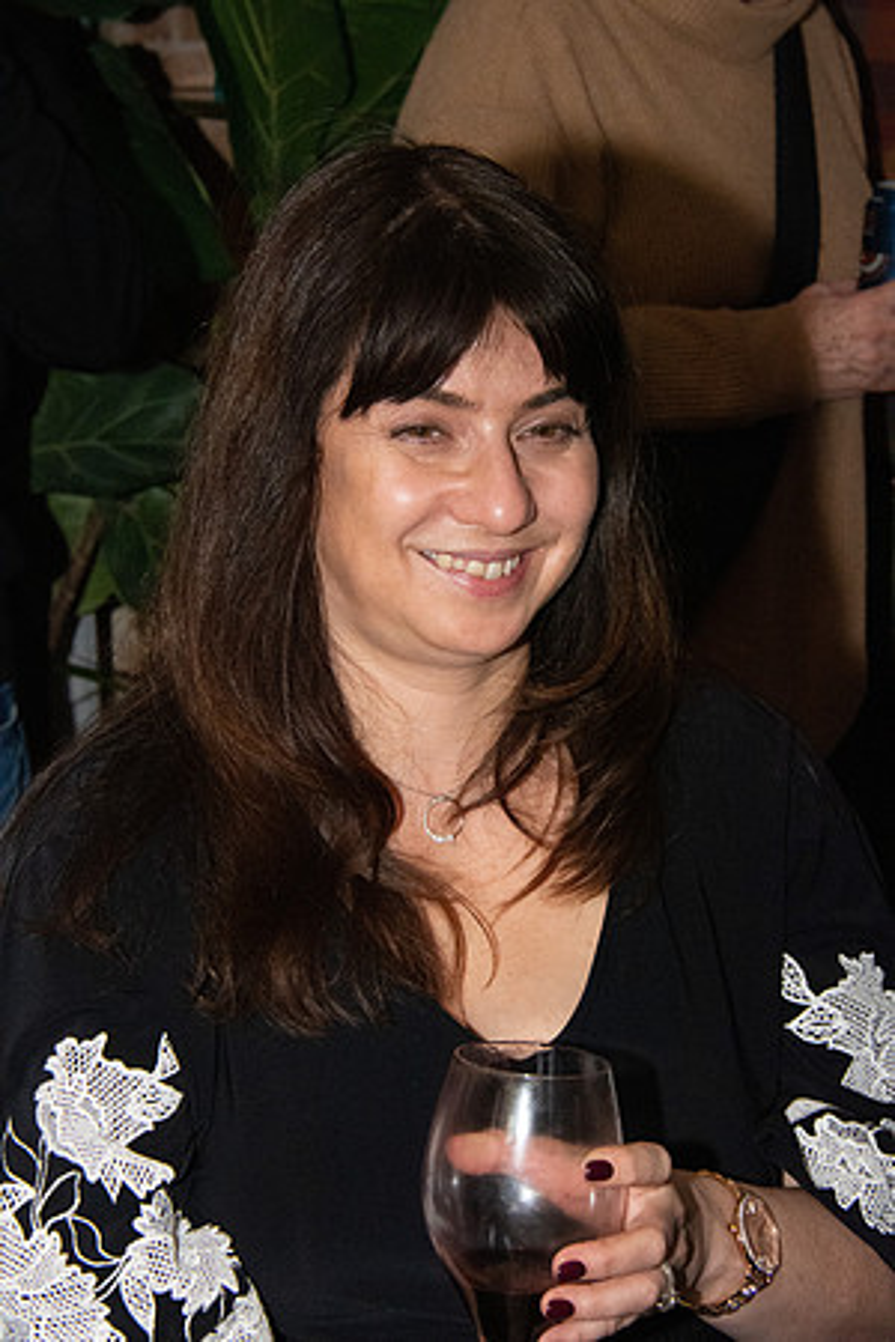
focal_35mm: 129
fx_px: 4810
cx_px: 448
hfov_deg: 10.6
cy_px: 671
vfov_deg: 15.9
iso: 5000
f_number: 11
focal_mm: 86
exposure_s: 1/250
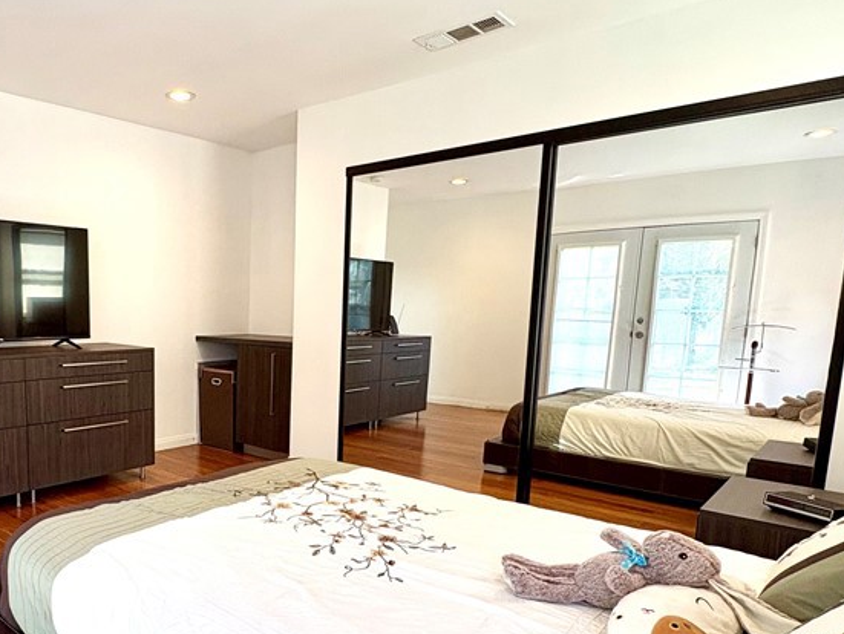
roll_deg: -0.2
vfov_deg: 52.5
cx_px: 227
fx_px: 634
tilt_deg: -8.3
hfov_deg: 63.9
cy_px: 397
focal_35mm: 26
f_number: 2.2
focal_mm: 2.22
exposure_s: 1/120
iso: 125
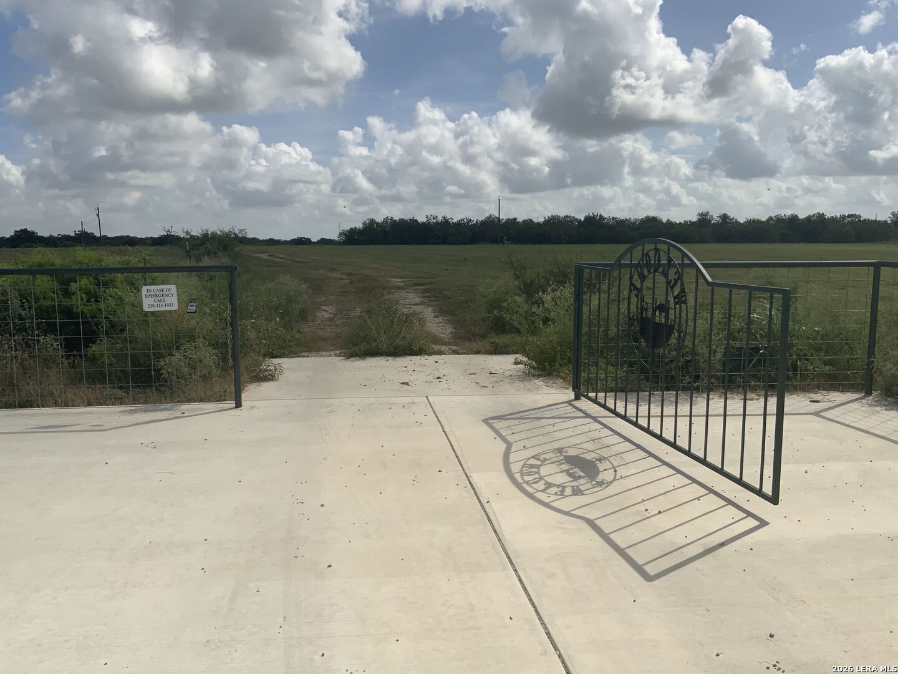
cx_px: 449
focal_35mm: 29
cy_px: 337
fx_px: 752
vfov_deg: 48.2
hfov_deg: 61.7
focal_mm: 3
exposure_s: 1/4785
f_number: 1.8
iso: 20
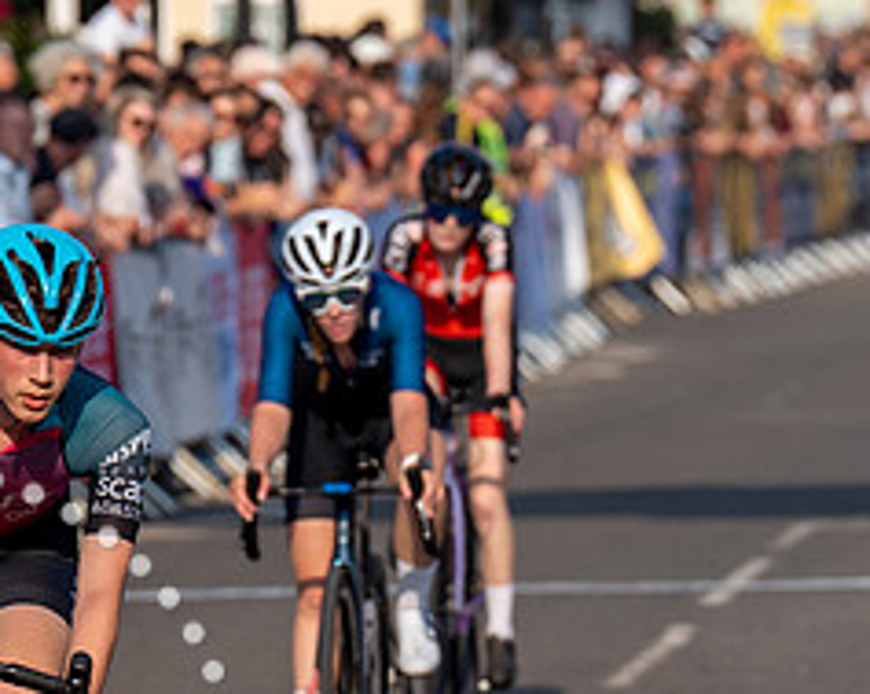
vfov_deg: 2.6
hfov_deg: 3.2
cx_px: 82
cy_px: 351
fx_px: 15507
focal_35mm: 603
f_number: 5
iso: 160
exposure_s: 1/1000
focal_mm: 191
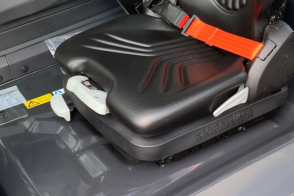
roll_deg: +2.0
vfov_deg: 19.4
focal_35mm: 67
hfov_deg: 30.1
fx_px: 547
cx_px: 130
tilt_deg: -20.3
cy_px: -26
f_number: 2.4
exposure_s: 1/100
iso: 40
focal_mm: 3.3
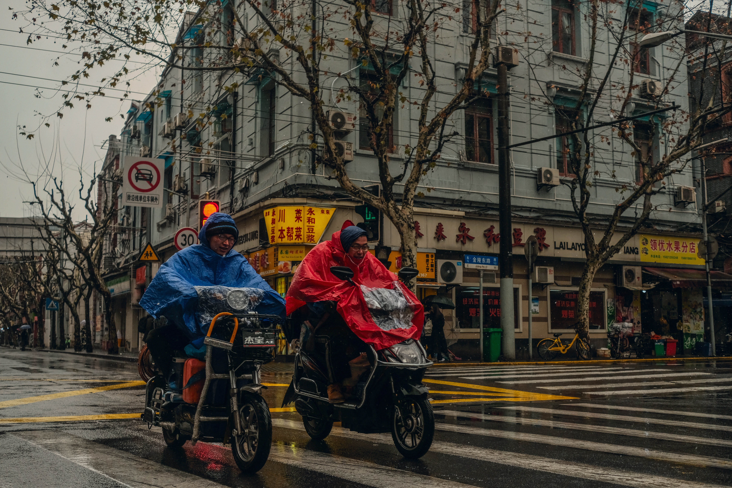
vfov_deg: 32.6
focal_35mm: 41
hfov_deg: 47.4
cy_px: 244
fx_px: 834
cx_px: 366
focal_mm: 27
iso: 400
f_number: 4
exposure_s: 1/500
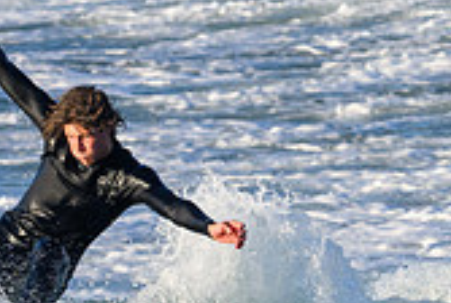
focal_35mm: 1524
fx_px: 19126
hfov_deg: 1.4
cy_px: 410
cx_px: 46
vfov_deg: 0.9
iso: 2200
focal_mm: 440
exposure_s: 1/2000
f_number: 11
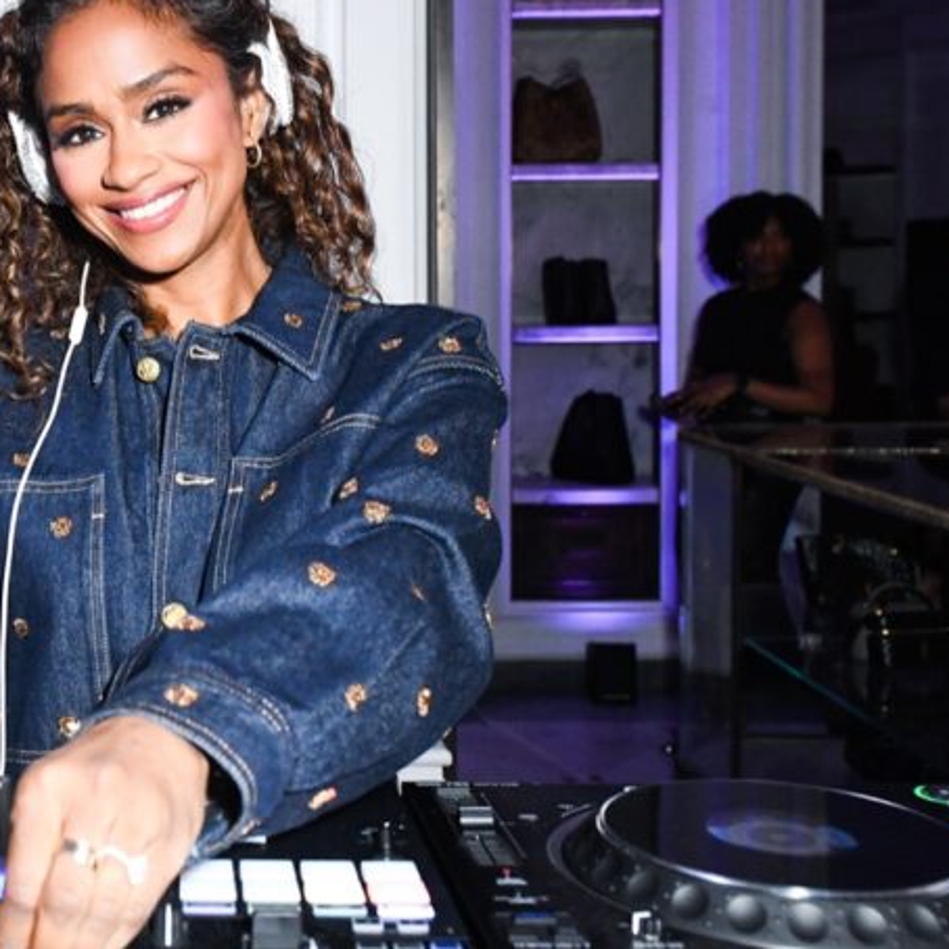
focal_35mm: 46
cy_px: 426
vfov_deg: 36.8
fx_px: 1427
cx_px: 77
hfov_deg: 34.5
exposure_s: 1/250
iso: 4000
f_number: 5.6
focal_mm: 24
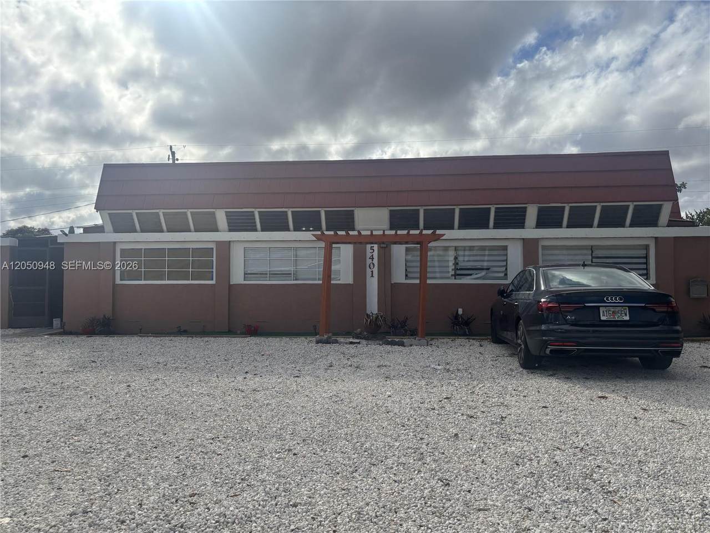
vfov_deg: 53.1
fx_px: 533
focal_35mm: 26
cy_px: 266
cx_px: 355
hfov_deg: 67.3
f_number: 1.6
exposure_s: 1/5618
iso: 50
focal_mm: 5.96
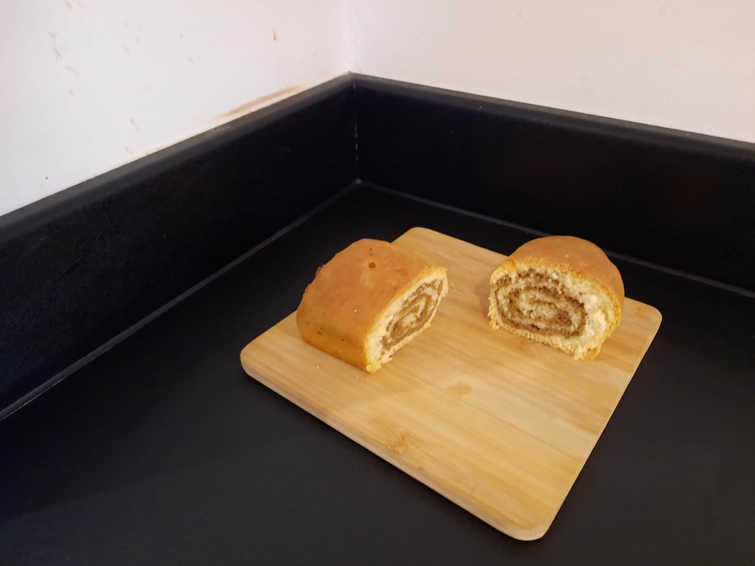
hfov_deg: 69.4
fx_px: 545
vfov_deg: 54.9
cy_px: 283
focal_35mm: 25
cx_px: 378
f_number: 2
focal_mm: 4.6
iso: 640
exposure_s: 1/20
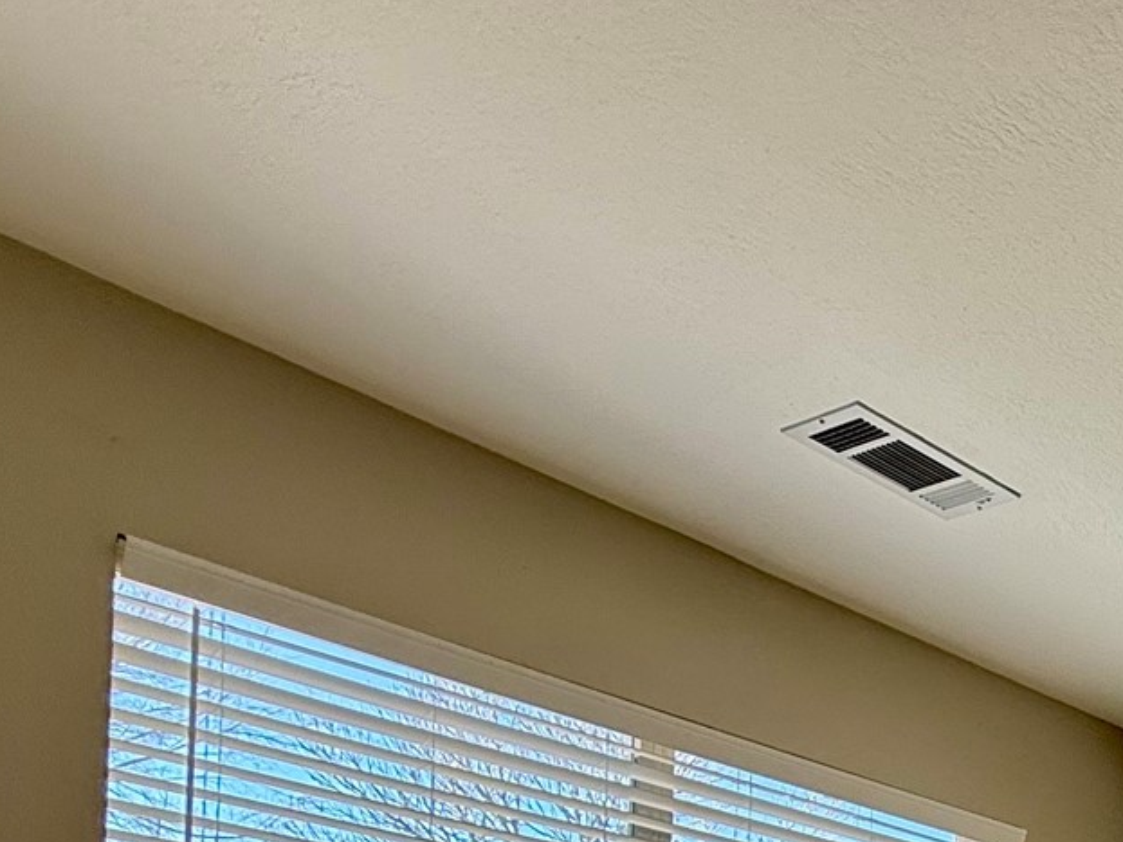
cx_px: 1404
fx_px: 1492
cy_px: 1228
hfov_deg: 32.6
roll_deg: -2.4
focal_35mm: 46
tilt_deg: -0.2
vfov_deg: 24.9
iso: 64
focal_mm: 2.22
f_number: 2.2
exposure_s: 1/197
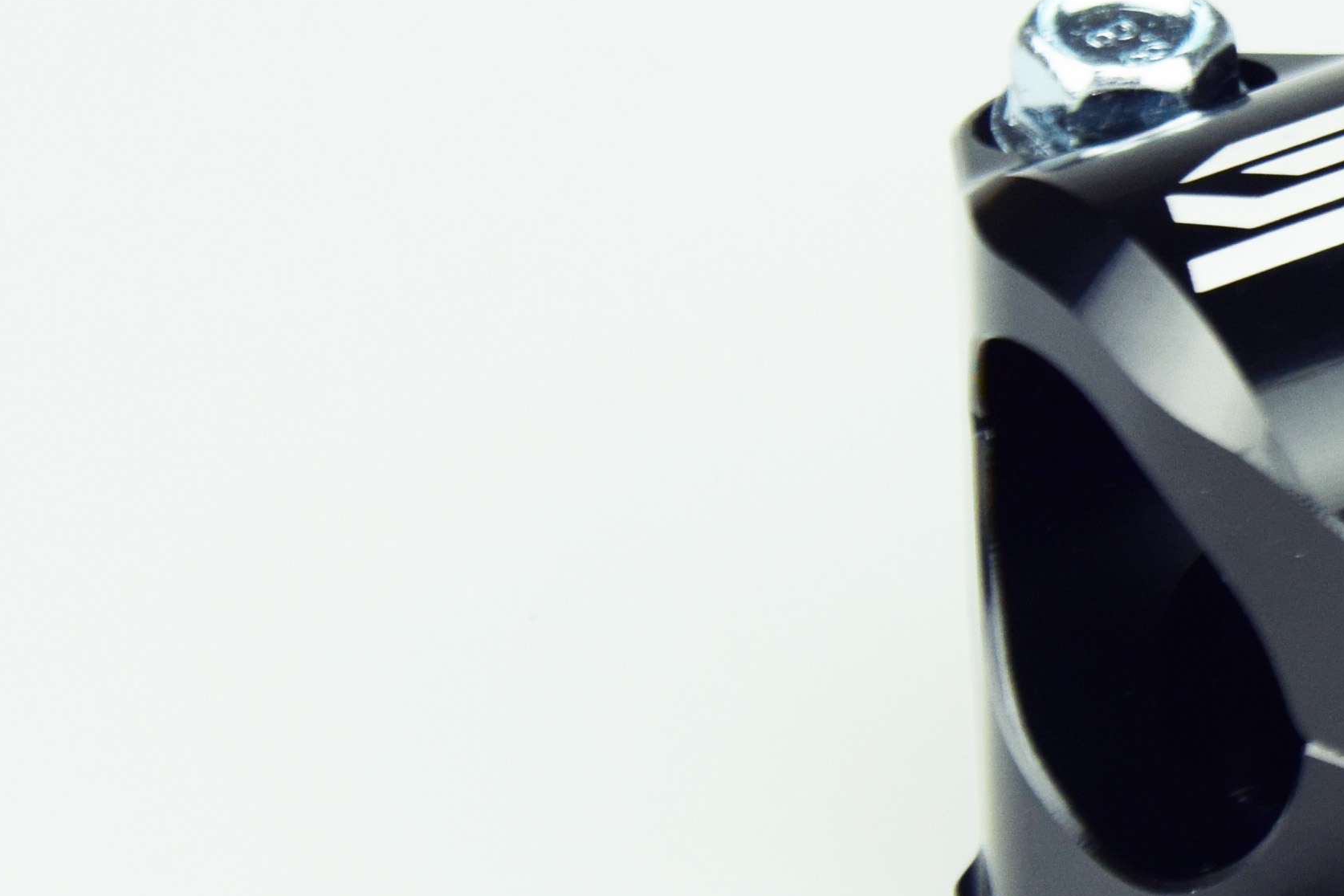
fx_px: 9631
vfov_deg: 5.3
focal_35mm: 258
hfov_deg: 7.8
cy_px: 752
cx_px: 2169
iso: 360
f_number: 8
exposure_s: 1/250
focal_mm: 48
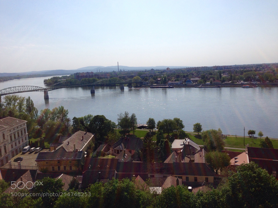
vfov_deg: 42.9
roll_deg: +2.0
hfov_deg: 55.4
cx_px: 139
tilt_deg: -6.6
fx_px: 265
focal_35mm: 33
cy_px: 104
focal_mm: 4.12
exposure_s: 1/4184
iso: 50
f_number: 2.4
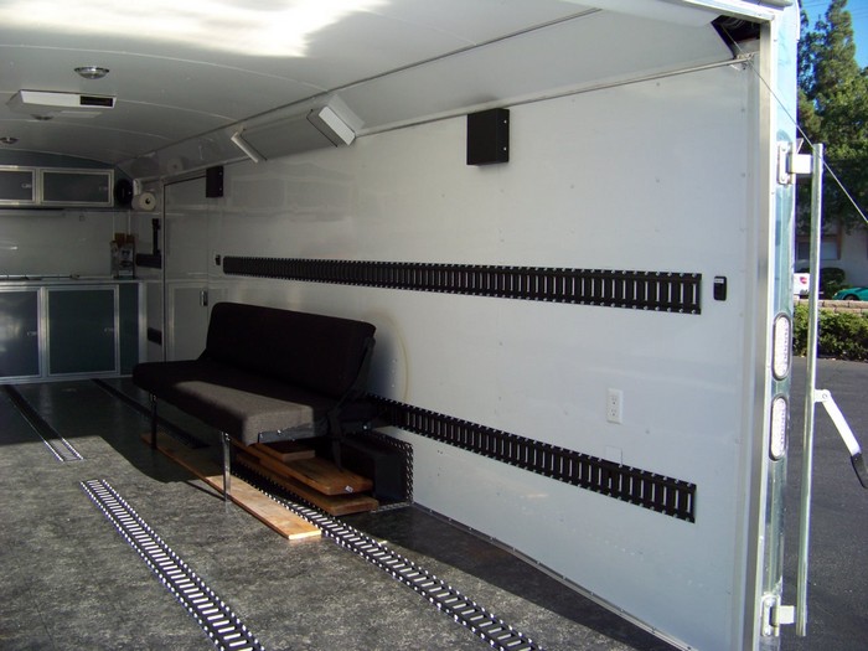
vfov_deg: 39.7
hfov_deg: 51.4
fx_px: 903
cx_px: 434
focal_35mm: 36
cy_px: 326
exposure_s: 1/500
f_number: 2.8
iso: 72
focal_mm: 5.85
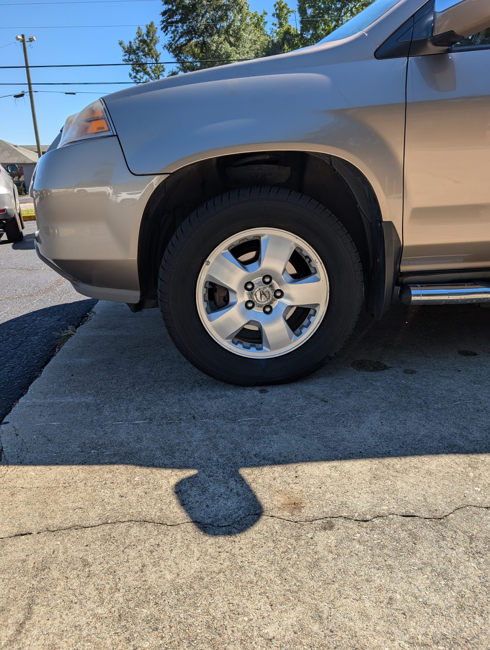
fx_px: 452
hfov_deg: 56.9
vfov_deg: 71.5
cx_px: 245
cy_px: 325
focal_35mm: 24
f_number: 1.68
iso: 21
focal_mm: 6.9
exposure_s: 1/760
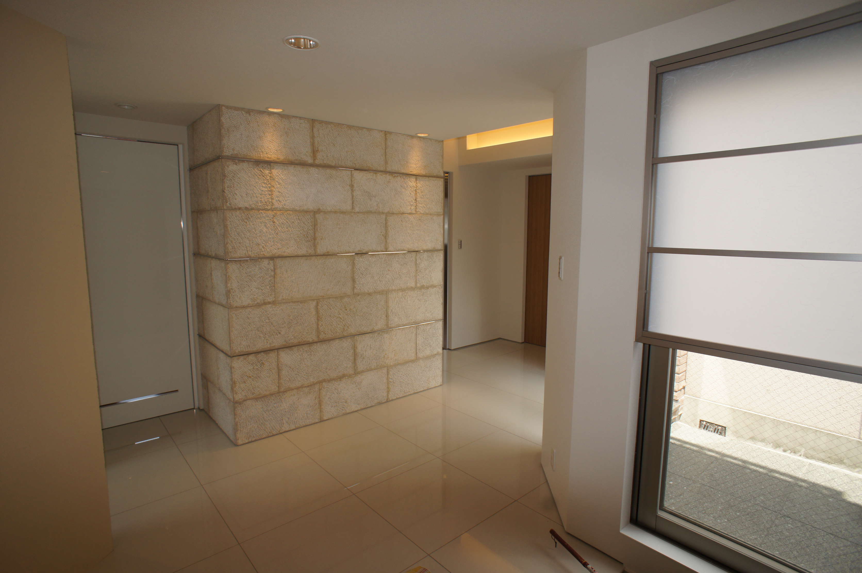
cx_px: 431
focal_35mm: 24
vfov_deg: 53.1
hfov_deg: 73.8
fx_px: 574
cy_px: 286
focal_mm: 16
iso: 200
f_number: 7.1
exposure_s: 1/100
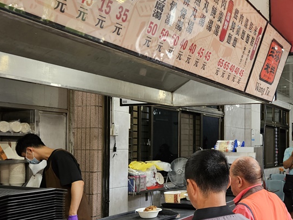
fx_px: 364
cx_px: 227
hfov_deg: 42.2
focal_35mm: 43
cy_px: 131
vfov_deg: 33.5
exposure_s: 1/120
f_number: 1.8
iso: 160
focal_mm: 5.4
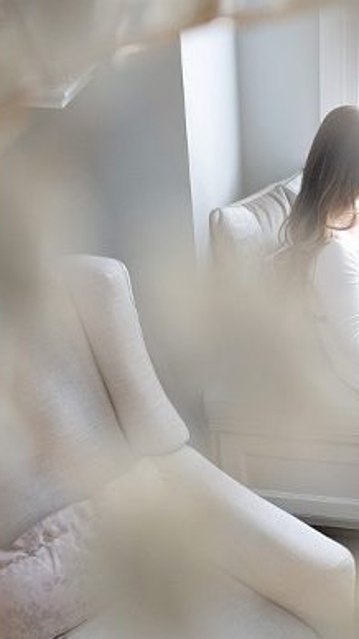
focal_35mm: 68
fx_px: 1152
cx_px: 379
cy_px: 298
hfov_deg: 17.2
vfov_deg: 31.0
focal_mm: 35
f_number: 4
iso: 800
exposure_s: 1/500
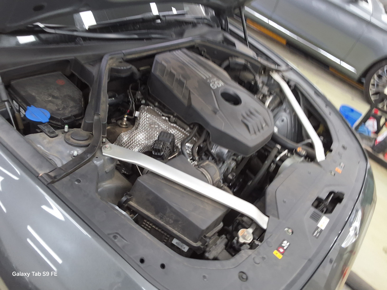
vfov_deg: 49.7
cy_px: 145
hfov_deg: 63.4
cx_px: 194
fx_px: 313
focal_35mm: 28
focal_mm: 2.91
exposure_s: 1/40
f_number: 1.9
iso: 80
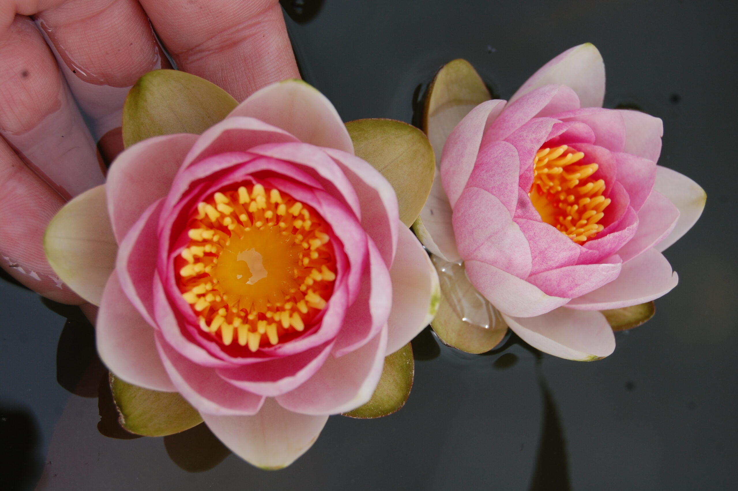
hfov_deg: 28.1
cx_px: 369
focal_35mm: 72
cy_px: 246
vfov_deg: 18.9
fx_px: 1475
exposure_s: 1/320
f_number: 9
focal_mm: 48
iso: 200
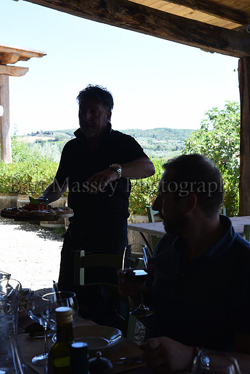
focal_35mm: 52
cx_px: 125
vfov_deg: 38.2
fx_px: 541
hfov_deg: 26.0
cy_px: 187
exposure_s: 1/125
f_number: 9
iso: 320
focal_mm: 52
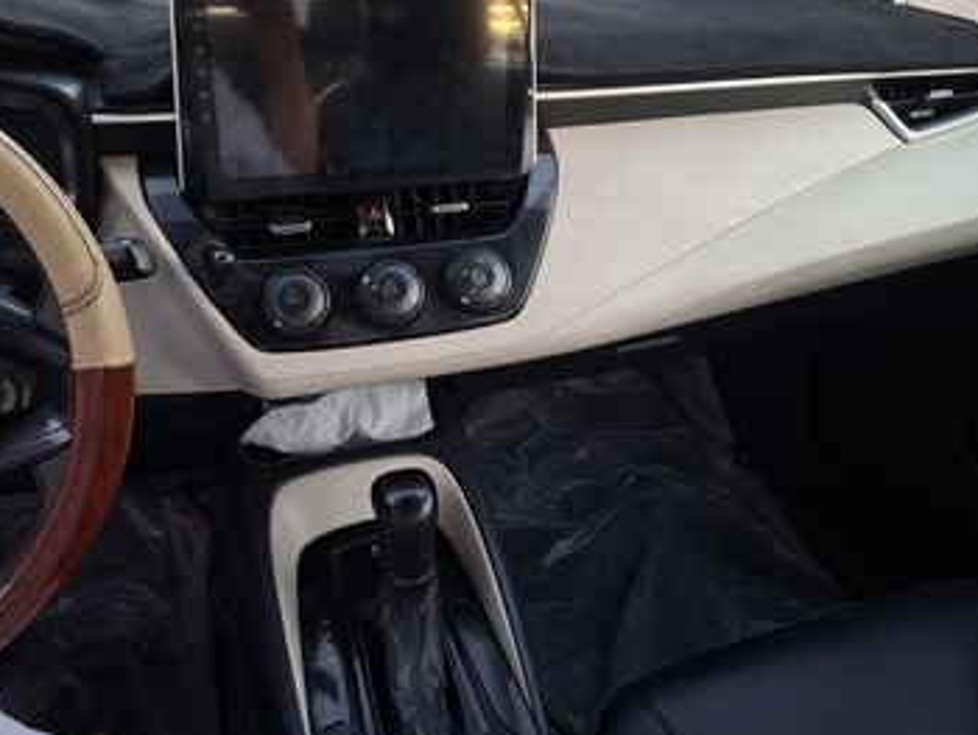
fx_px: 848
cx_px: 451
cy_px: 295
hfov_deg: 59.9
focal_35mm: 30
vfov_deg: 46.6
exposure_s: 1/33
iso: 320
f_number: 1.8
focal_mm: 5.54
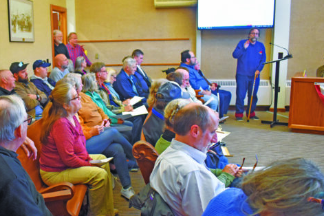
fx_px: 387
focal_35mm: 43
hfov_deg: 44.2
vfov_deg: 31.1
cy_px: 127
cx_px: 89
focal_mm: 18
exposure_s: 1/60
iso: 1100
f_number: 3.5
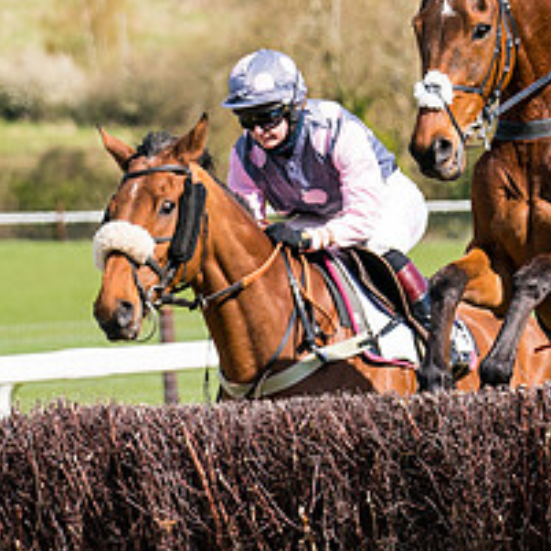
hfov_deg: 3.2
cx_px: 405
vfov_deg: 3.2
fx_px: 9797
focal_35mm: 544
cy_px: 337
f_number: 4.5
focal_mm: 136
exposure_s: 1/2000
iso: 400
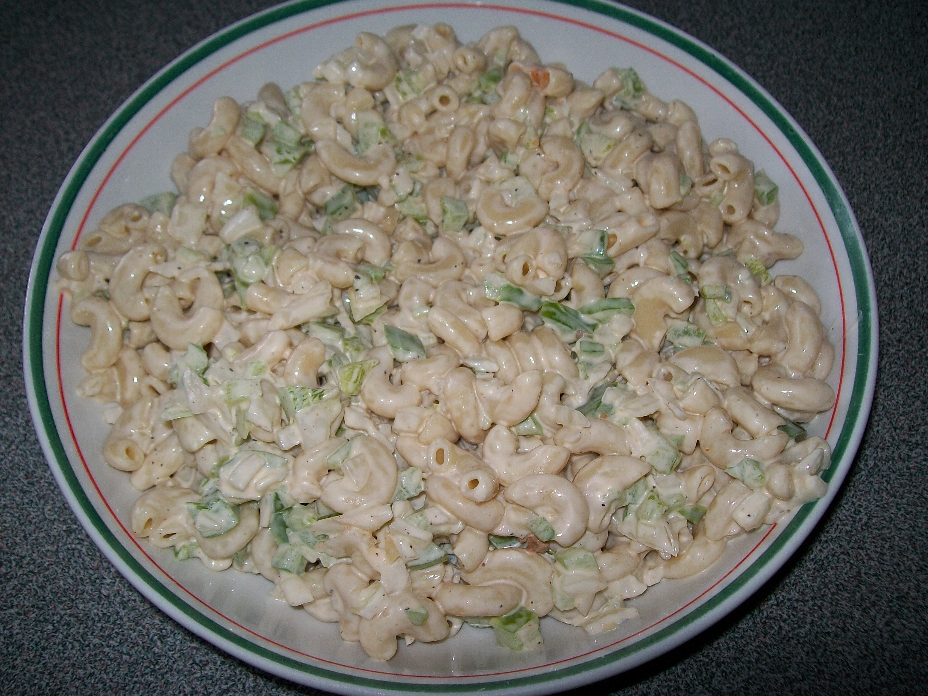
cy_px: 348
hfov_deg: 51.4
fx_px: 965
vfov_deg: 39.7
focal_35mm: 36
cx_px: 464
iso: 80
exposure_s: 1/30
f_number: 2.7
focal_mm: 6
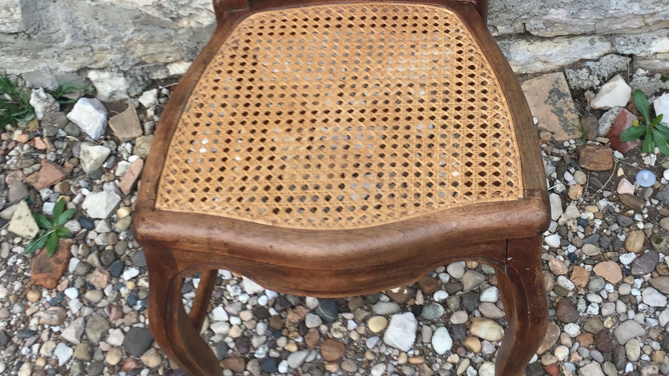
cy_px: 43
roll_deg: +4.9
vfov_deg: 21.0
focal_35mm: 56
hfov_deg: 37.2
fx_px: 993
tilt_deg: -43.3
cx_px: 373
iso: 40
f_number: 2.2
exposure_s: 1/50
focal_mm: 4.15
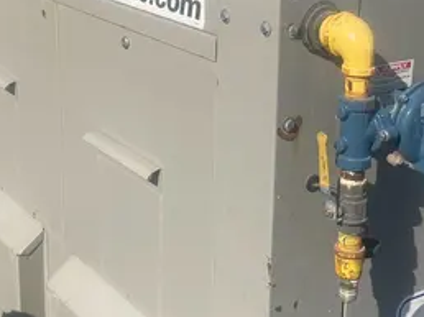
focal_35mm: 74
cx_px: 235
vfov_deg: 19.8
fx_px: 906
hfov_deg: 26.3
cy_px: 93
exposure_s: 1/4831
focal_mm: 4.2
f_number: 1.6
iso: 32
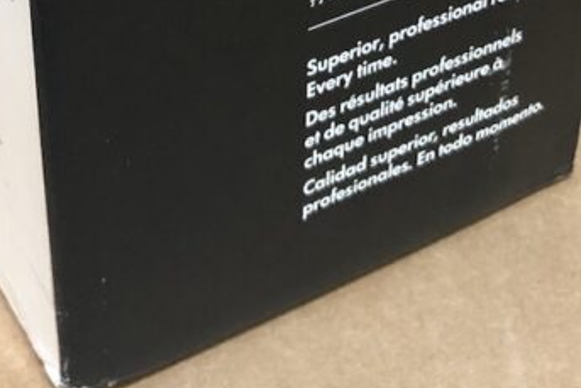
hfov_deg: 22.9
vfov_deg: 14.0
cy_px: -305
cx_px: 93
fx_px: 1405
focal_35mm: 87
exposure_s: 1/15
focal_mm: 4
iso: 64
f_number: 1.8
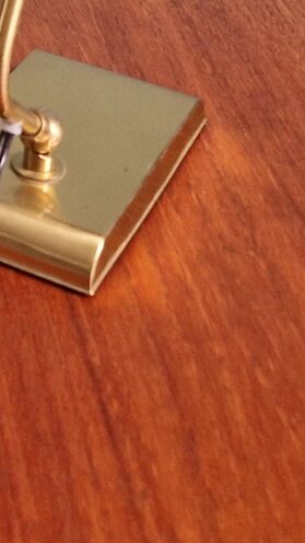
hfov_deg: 11.4
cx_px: -184
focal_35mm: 101
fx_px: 1452
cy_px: -194
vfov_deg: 19.3
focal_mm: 5.4
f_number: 1.8
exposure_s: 1/50
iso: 640
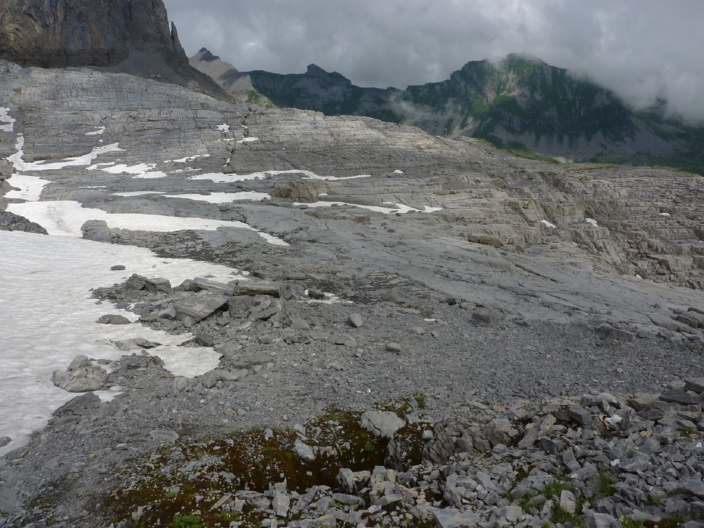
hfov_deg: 69.4
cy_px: 264
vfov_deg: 54.9
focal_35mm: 25
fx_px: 508
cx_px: 352
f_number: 5.6
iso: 80
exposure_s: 1/800
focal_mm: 4.1
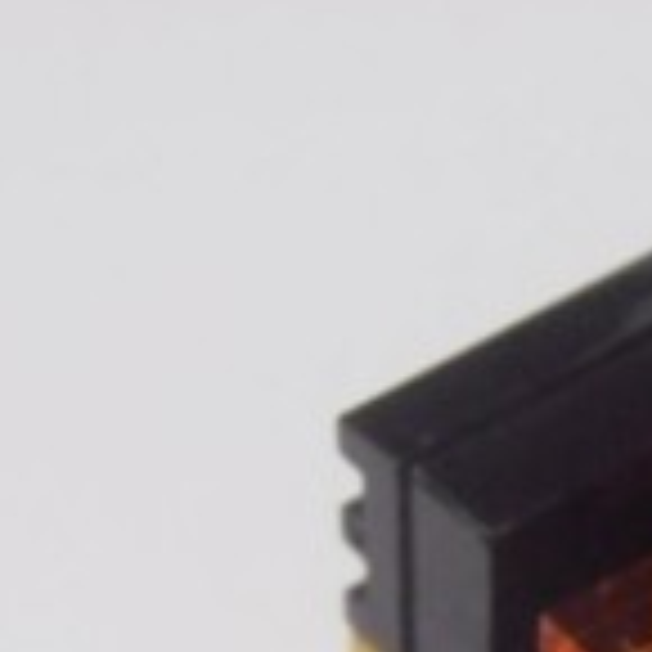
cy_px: 1027
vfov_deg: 8.4
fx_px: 4326
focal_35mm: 203
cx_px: 1106
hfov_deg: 8.4
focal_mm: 6.61
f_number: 3.9
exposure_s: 1/60
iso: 80
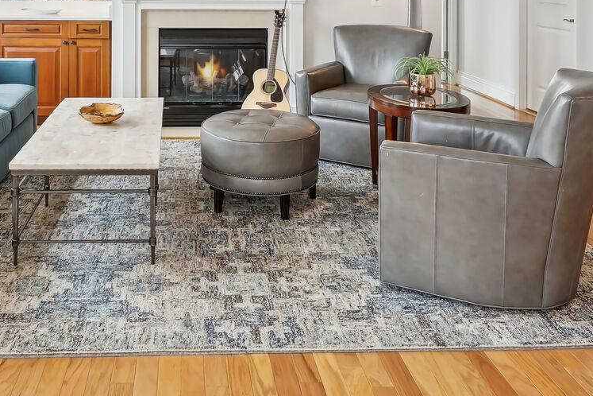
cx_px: 214
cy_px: -24
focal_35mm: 37
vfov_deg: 32.3
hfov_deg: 51.2
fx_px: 609
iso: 800
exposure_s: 1/50
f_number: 9
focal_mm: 16
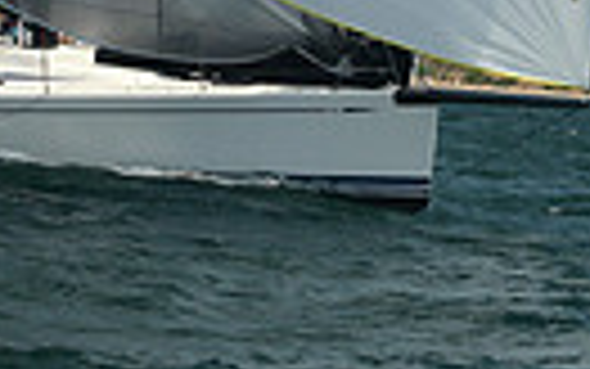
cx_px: -52
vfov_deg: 4.0
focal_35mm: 317
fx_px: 5099
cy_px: -828
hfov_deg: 6.6
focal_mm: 70
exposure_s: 1/640
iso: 320
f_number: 7.1
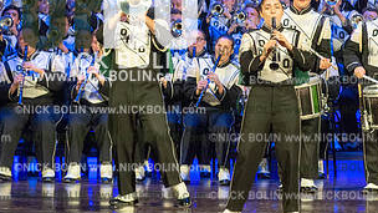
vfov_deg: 3.1
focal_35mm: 390
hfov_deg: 5.5
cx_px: 109
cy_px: 22
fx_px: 3909
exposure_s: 1/320
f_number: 5.6
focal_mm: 195
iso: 8000
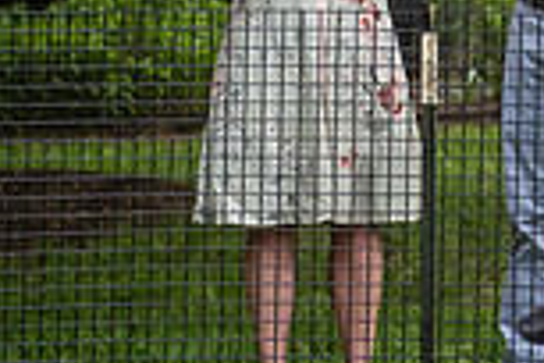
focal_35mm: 310
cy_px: 2
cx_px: 821
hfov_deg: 6.6
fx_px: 4684
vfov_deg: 4.4
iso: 1000
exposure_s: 1/640
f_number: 4
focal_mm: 80
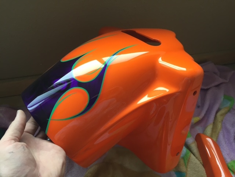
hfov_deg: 61.7
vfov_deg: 48.2
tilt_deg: -45.6
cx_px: 118
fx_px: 197
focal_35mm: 29
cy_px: 88
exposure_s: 1/30
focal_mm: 4.15
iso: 32
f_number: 2.2
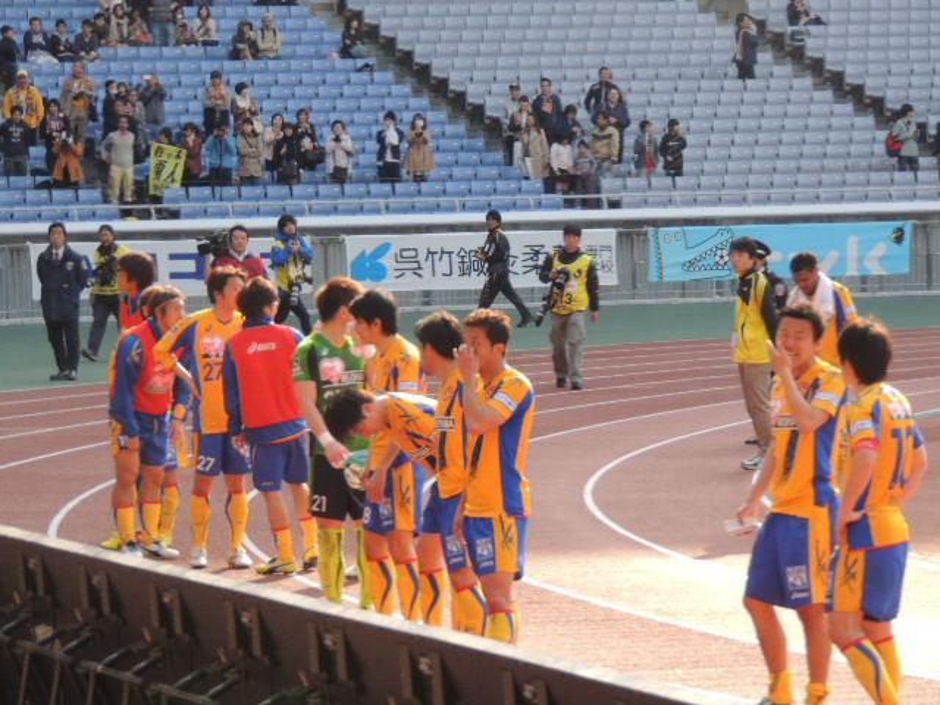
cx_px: 470
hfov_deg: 9.9
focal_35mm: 200
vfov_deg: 7.4
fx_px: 5431
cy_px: 352
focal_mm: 35.6
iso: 400
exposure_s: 1/400
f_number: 4.6
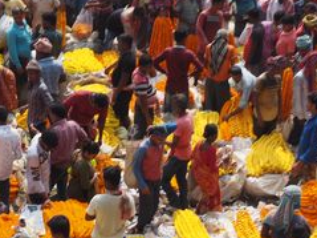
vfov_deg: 13.0
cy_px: 188
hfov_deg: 17.4
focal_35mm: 113
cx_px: 211
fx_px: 1034
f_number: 6.3
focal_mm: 27
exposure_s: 1/320
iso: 200
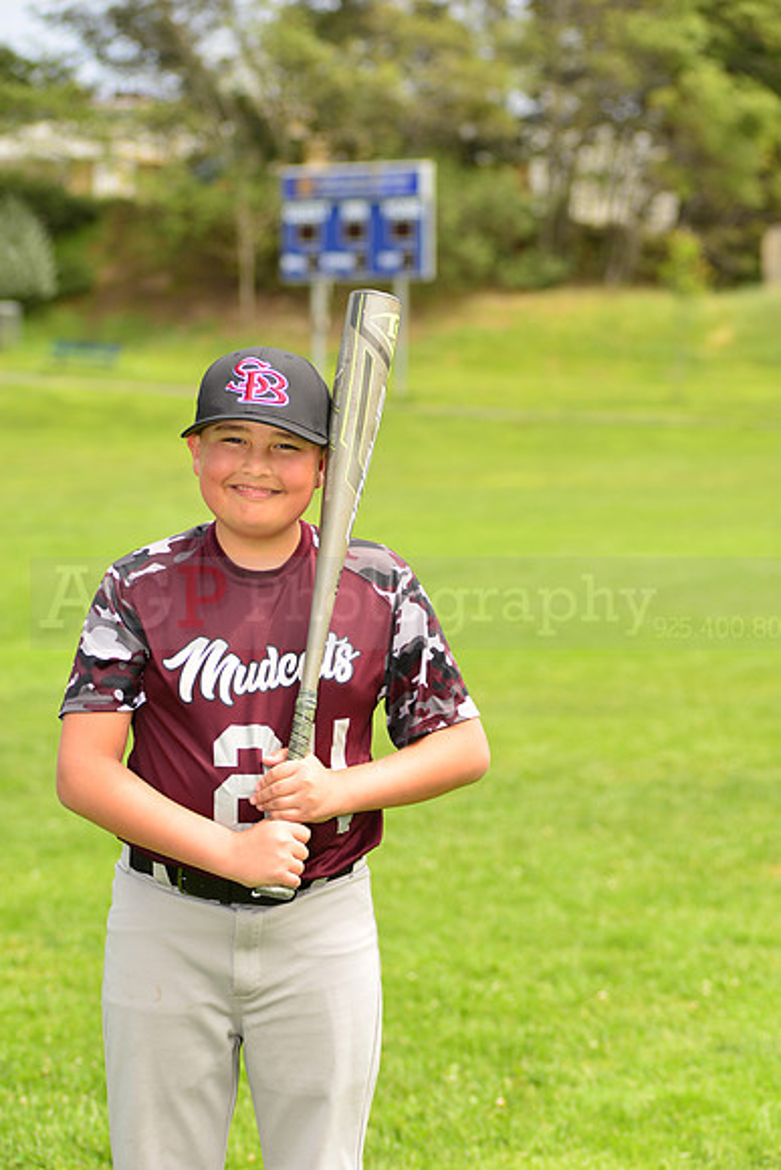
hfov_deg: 13.7
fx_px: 3252
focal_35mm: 100
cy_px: 585
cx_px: 390
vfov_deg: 20.4
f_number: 5
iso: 100
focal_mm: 100
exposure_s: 1/250
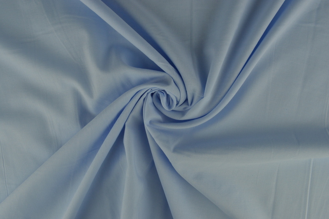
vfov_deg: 47.9
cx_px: 164
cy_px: 110
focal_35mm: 27
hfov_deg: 67.4
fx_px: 247
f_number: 9
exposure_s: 1/250
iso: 400
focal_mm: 18
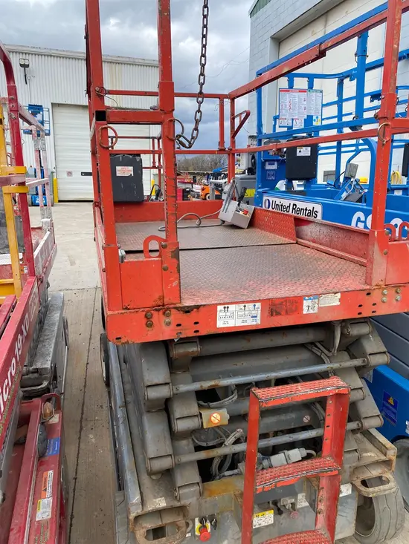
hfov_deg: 53.1
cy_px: 272
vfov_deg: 67.3
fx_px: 409
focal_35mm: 26
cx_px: 204
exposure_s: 1/738
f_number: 1.8
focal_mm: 4.25
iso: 32
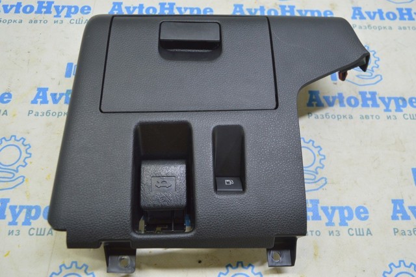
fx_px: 398
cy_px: 138
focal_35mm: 34
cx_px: 208
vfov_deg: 38.3
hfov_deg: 55.2
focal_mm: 23
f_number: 5.6
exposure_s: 1/20
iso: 400
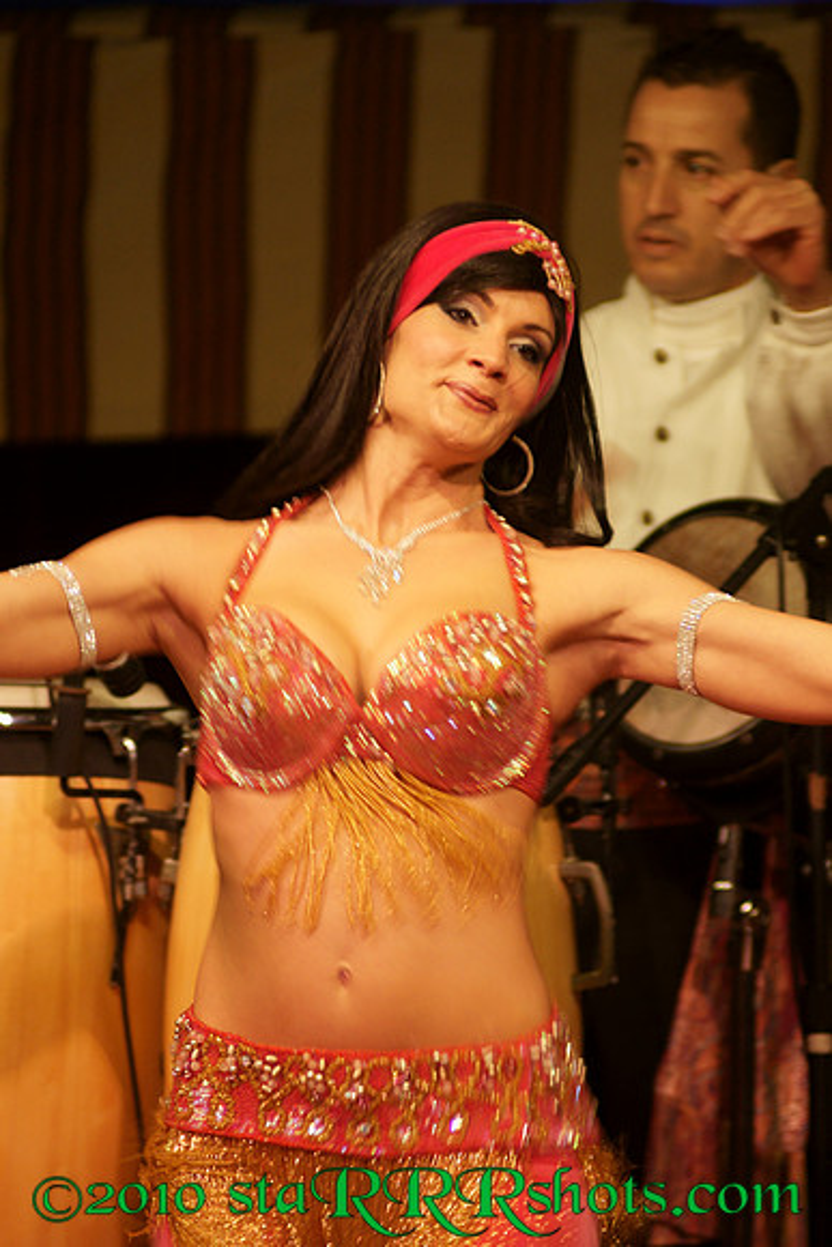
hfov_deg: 4.6
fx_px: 10393
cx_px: 416
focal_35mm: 300
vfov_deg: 6.9
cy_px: 624
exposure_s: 1/30
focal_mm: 200
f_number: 2.8
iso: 800
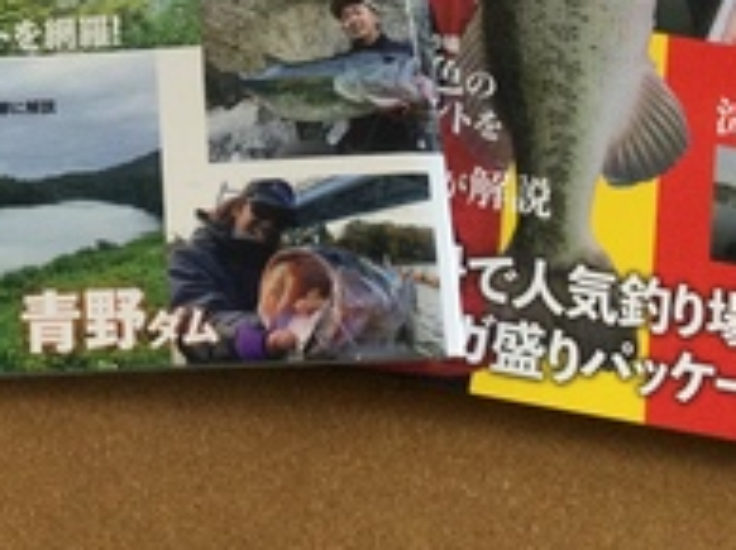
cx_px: -27
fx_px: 2039
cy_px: -72
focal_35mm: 96
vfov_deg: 14.9
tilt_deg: -73.7
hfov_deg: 19.8
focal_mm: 3.3
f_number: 2.4
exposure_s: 1/30
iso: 25
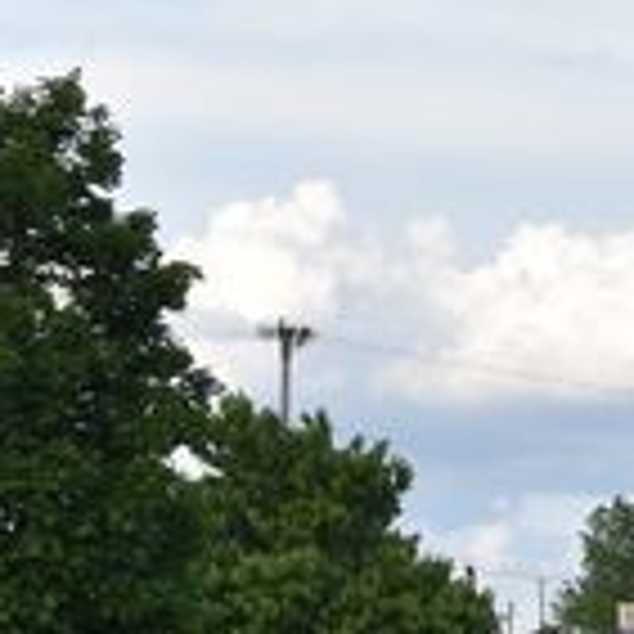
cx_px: 1210
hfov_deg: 7.3
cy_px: 875
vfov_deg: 7.5
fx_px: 4787
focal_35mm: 231
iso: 200
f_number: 7.1
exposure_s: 1/250
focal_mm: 40
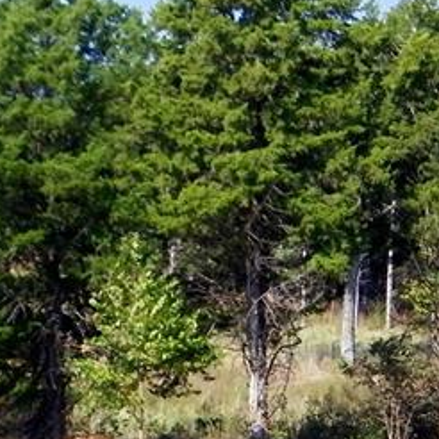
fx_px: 4218
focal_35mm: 294
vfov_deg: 5.9
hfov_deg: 6.0
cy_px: 501
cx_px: 302
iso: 100
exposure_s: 1/200
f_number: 8.8
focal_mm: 14.3
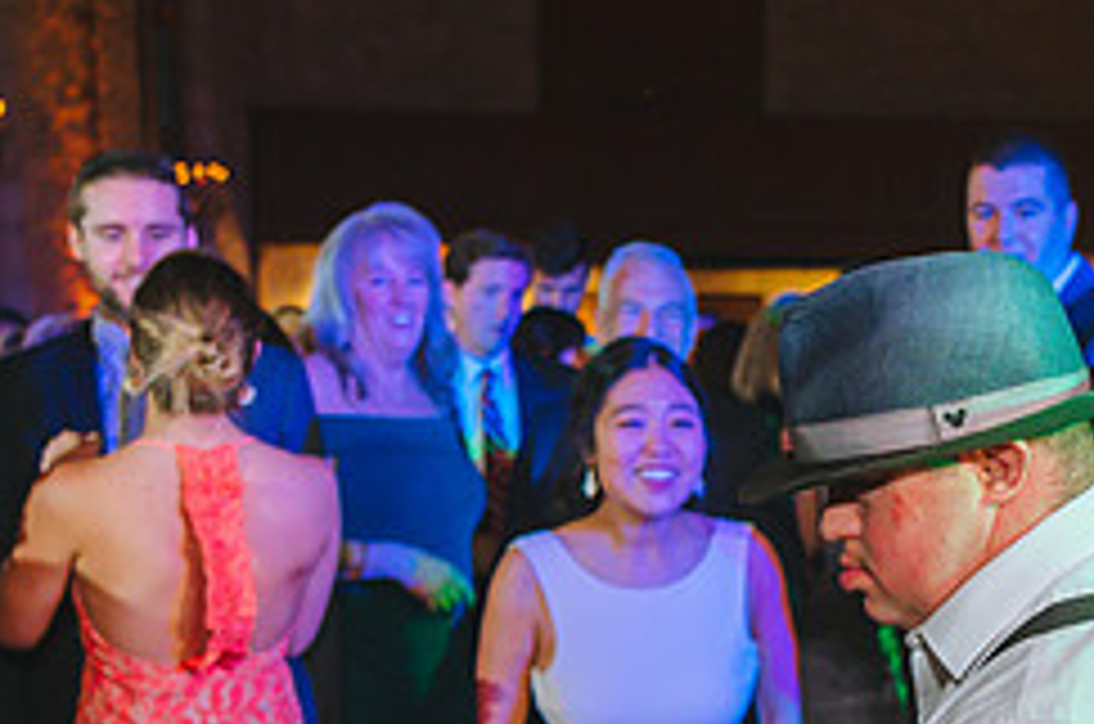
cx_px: 915
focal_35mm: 66
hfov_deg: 29.7
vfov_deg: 20.0
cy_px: 697
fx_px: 2002
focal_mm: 24
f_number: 2.8
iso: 1600
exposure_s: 1/200
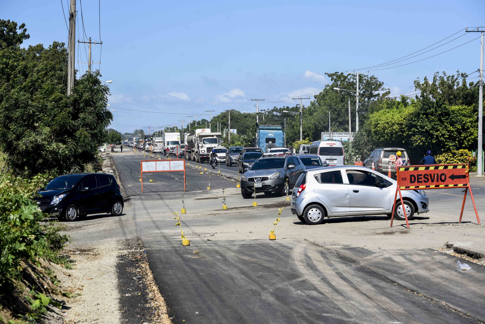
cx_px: 242
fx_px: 1563
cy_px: 162
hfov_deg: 17.6
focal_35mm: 116
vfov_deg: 11.8
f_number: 8
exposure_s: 1/800
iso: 200
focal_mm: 116
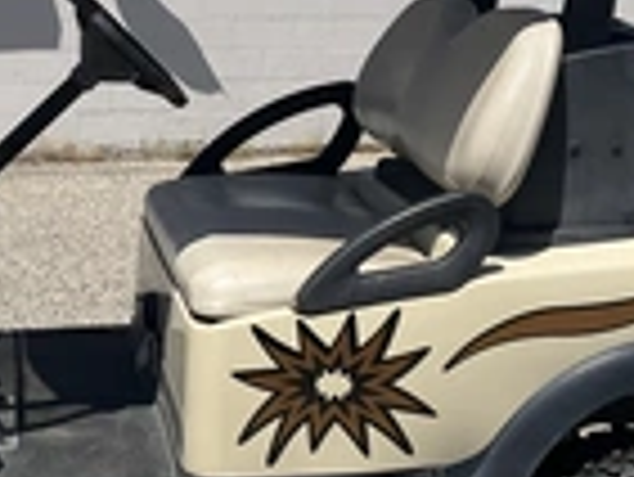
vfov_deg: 18.0
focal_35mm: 82
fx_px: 1503
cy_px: 166
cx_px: 157
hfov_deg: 23.6
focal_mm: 3
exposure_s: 1/2959
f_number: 1.8
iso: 25
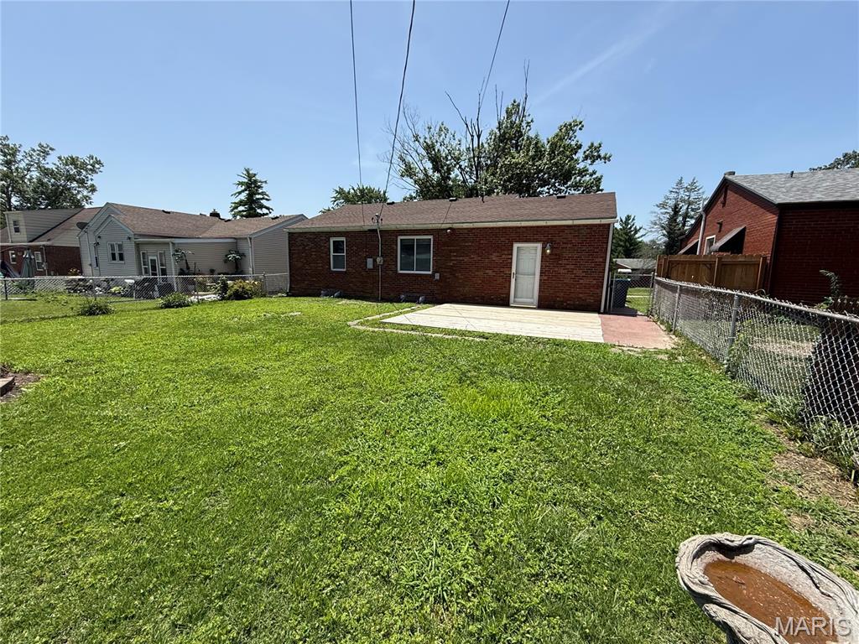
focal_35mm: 14
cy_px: 322
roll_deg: -0.8
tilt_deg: -8.9
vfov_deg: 85.7
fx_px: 347
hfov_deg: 102.1
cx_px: 430
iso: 50
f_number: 2.2
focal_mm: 2.22
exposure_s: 1/1656
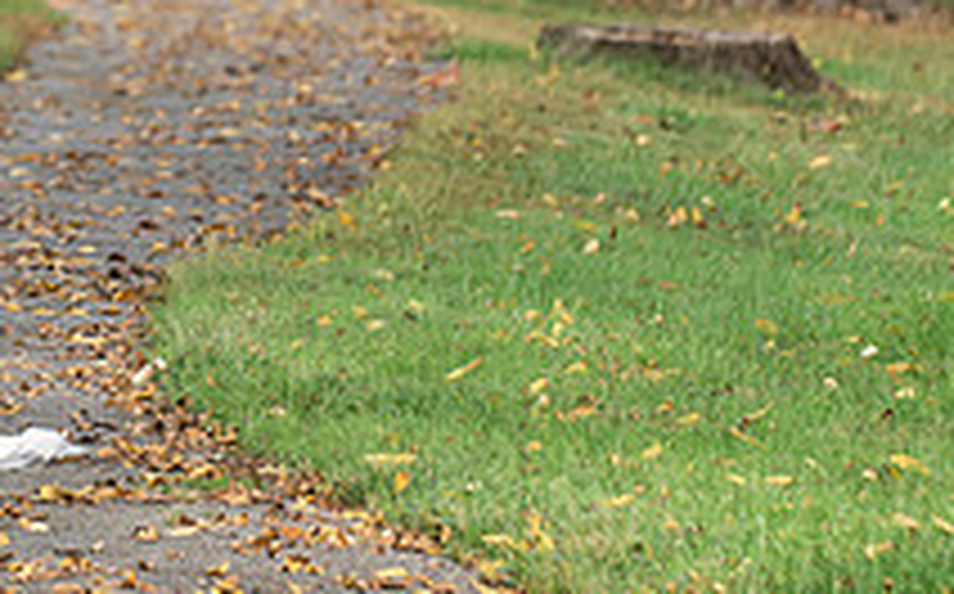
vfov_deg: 3.3
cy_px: -286
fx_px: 10363
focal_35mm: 399
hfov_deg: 5.3
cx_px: 29
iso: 400
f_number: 4
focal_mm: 125
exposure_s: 1/320
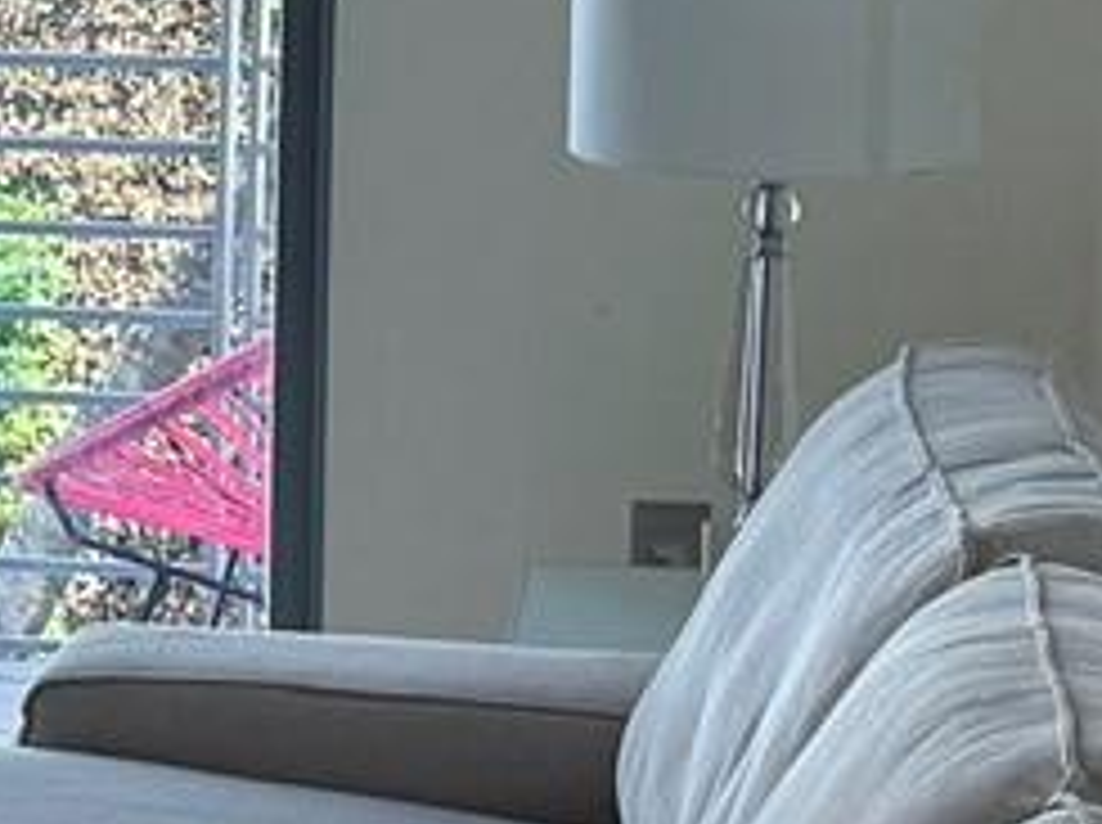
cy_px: 221
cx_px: -1106
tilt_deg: -7.5
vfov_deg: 9.4
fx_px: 4991
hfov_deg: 11.4
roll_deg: +0.8
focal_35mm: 157
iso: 100
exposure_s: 1/403
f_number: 1.78
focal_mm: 6.76
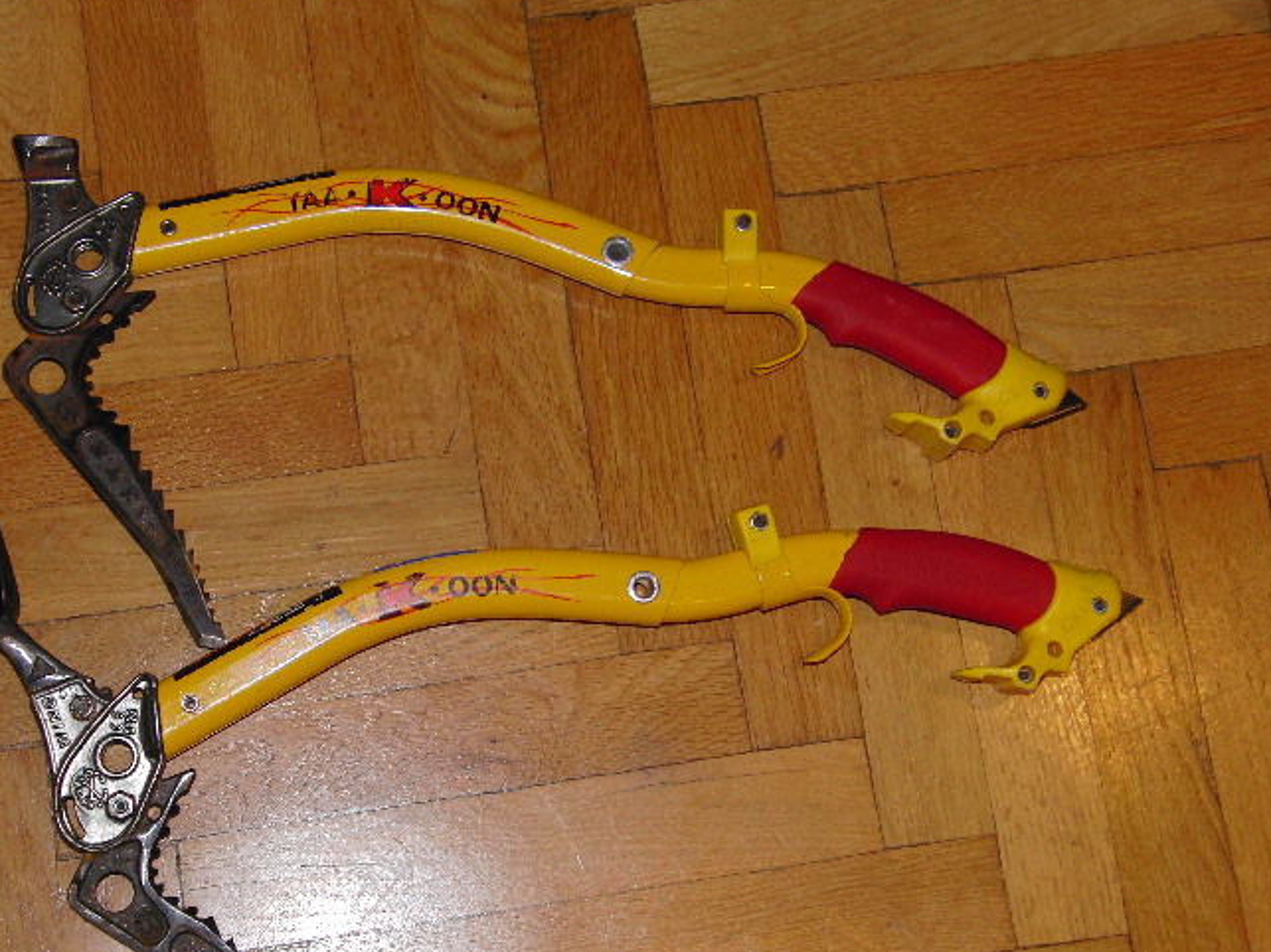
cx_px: 490
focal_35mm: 61
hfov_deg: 31.6
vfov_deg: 24.0
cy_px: 563
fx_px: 2239
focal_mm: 8.7
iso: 100
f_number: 3.3
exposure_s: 1/15
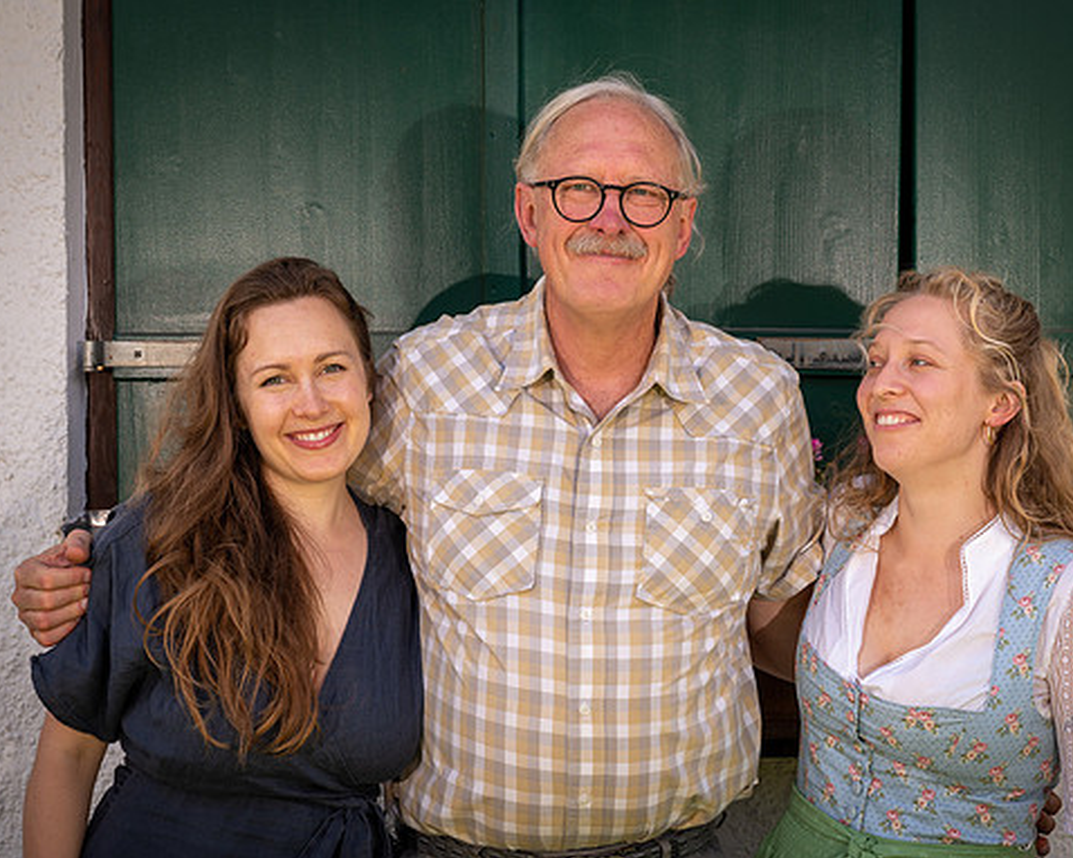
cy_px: 429
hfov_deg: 28.7
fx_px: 2095
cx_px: 566
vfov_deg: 23.1
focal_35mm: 66
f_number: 9
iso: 250
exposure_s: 1/200
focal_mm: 58
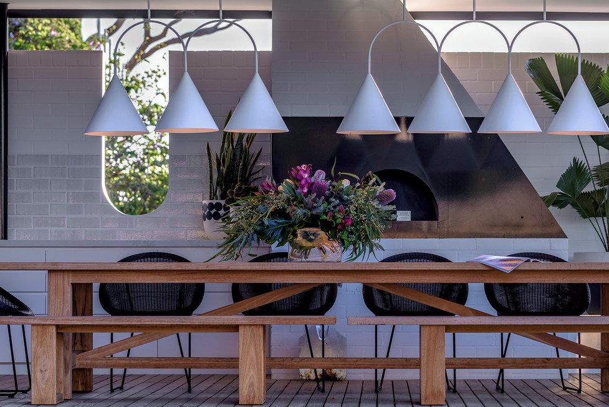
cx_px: 345
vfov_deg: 9.5
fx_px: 2453
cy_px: 159
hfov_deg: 14.1
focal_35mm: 145
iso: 64
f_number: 4
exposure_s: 1/125
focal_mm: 105
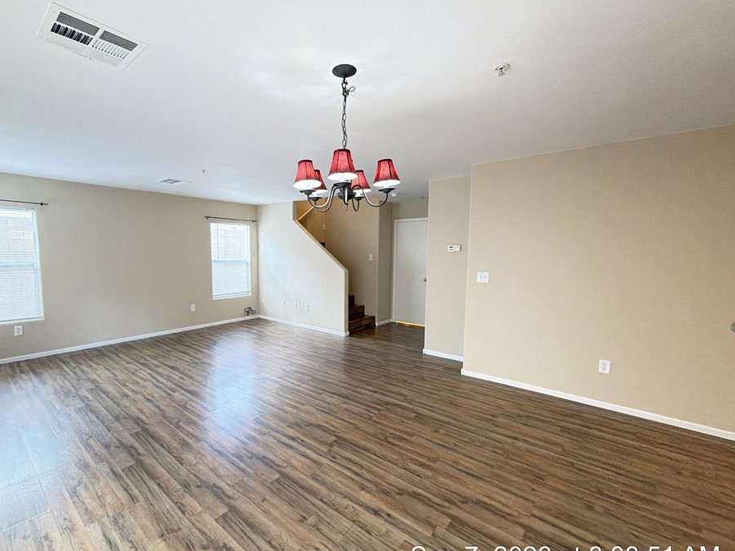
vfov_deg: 78.1
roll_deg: -0.4
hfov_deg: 94.1
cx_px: 326
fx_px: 340
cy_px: 281
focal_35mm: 16
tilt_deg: -5.8
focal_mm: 2.22
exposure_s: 1/60
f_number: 2.2
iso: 640
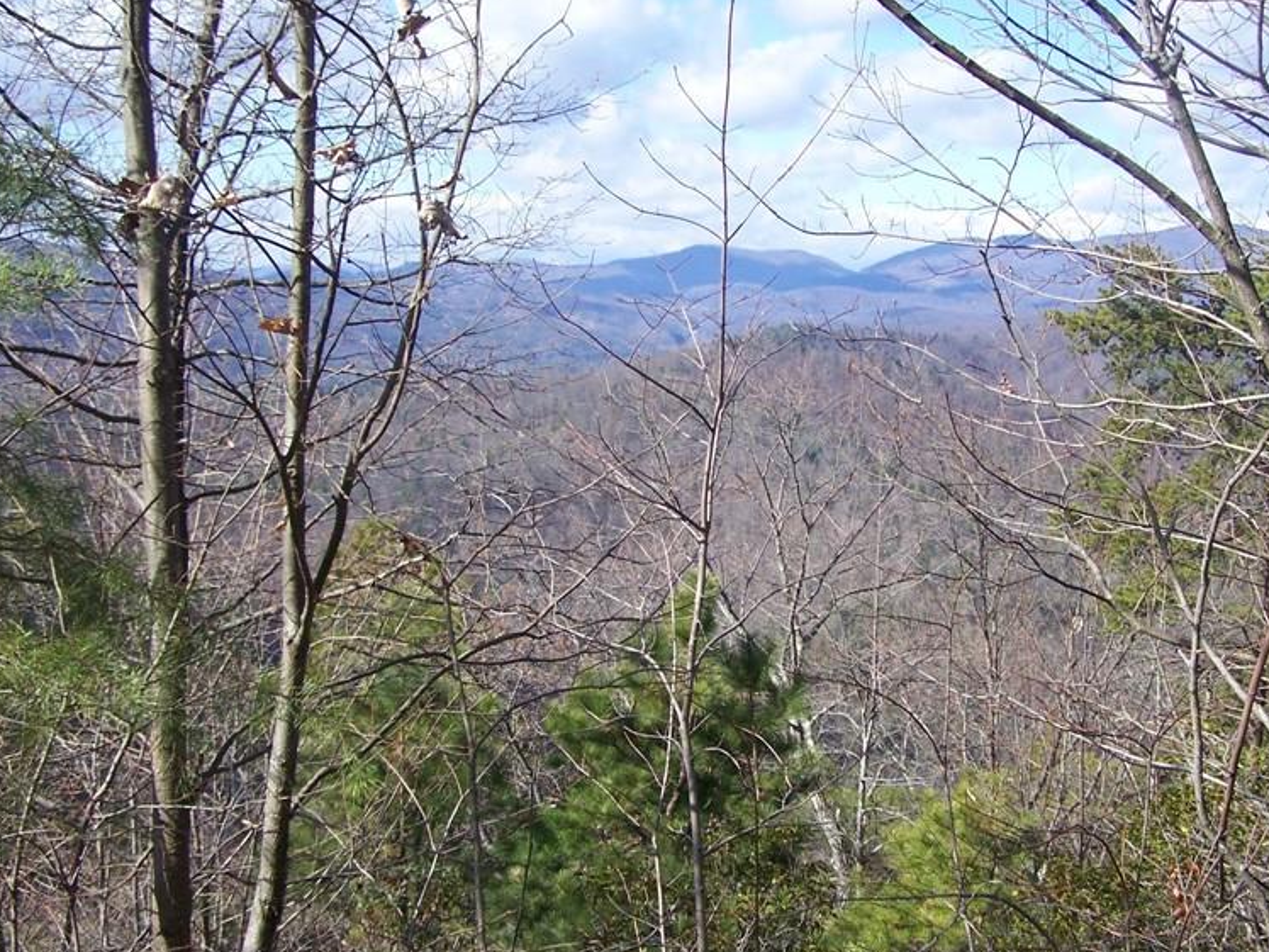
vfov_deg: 28.0
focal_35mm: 52
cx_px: 694
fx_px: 1906
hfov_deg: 36.8
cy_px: 502
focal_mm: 6.3
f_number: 2.8
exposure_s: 1/500
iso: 64
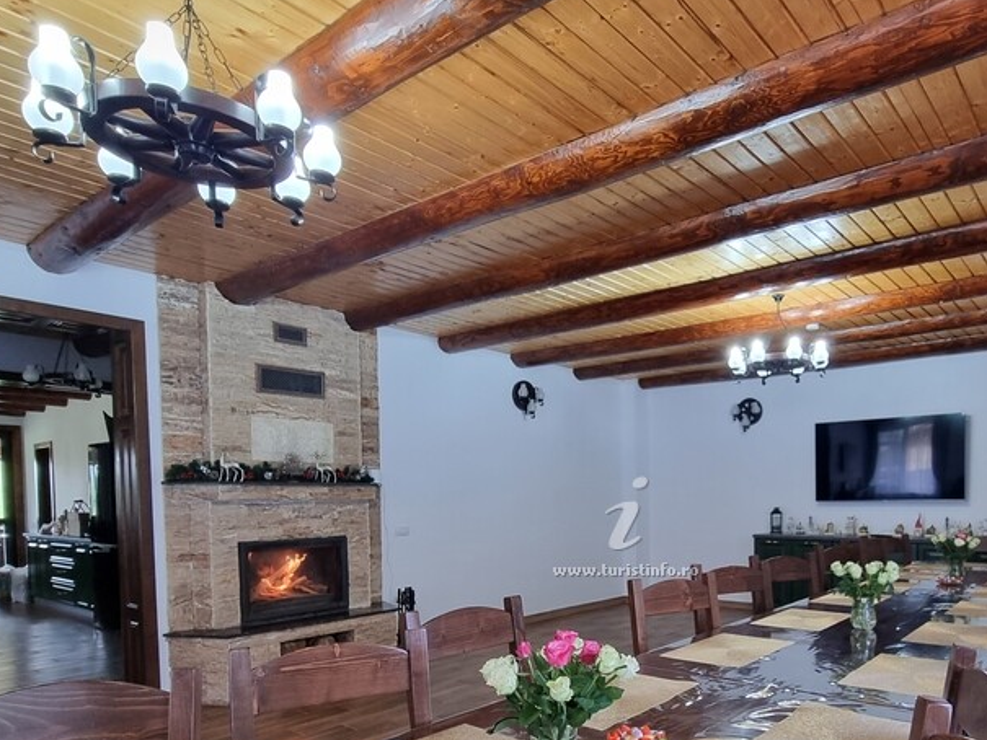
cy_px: 530
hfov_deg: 74.7
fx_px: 627
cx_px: 631
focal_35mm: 22
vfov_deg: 58.7
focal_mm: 2.2
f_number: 2.2
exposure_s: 1/50
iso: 250
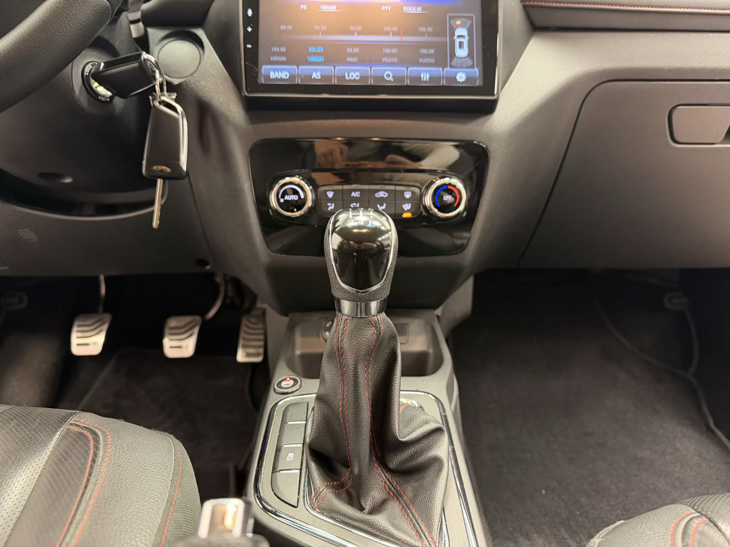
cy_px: 274
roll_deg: -1.2
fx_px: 506
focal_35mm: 24
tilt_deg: -17.0
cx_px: 365
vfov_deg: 56.8
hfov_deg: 71.6
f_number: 1.78
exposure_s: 1/33
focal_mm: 6.76
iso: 800
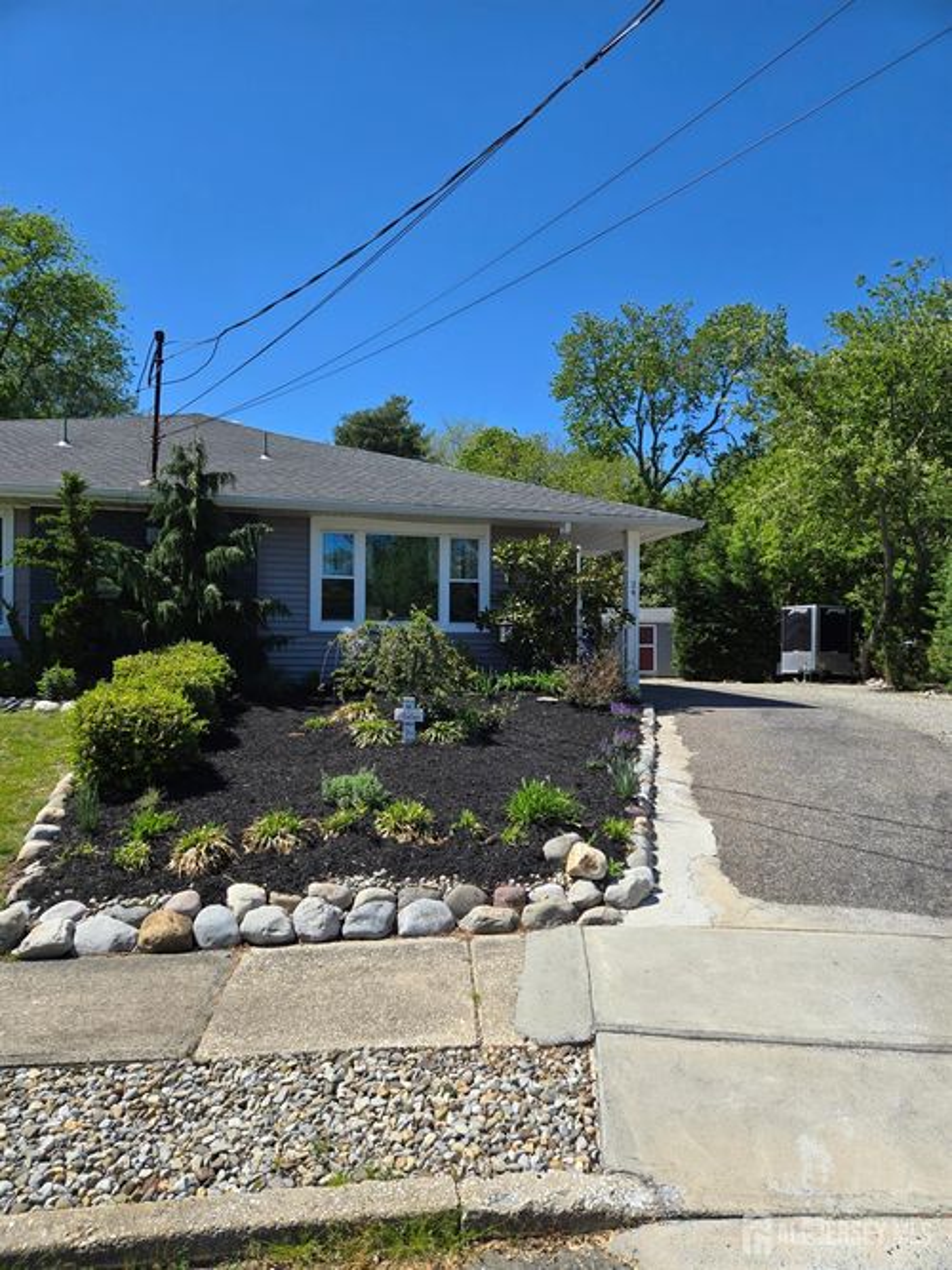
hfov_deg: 58.9
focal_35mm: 23
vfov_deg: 73.9
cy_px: 635
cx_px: 476
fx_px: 844
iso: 25
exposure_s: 1/1761
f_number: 1.8
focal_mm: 5.4
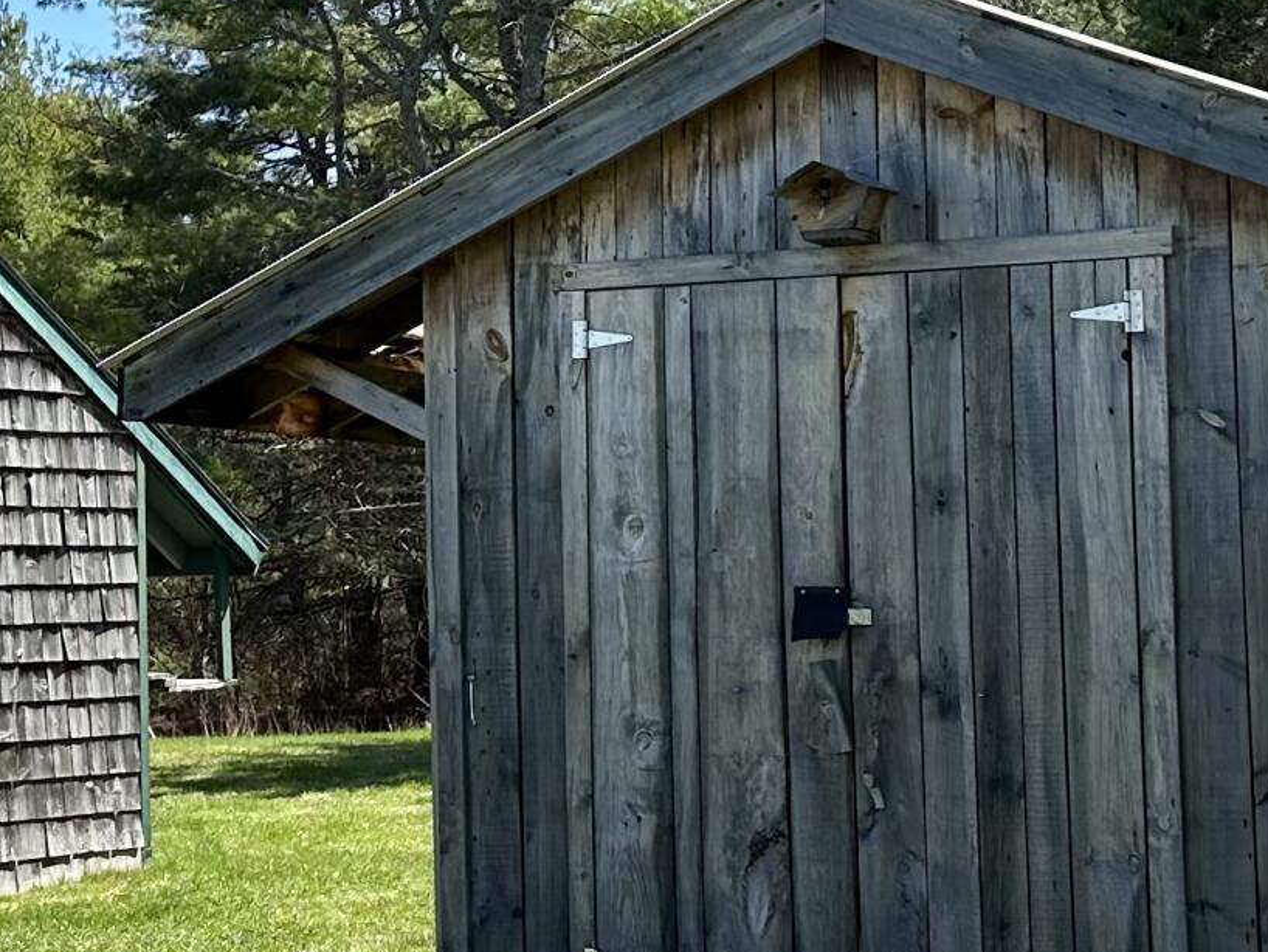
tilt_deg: +2.8
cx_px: 56
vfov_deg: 16.8
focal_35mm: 88
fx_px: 3224
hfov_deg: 21.6
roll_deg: +0.4
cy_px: 412
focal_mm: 6.86
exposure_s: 1/2469
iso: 80
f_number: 1.78
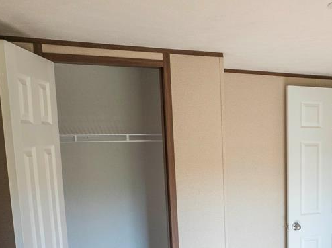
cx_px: 310
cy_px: 221
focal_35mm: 49
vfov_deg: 28.5
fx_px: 469
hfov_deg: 36.1
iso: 140
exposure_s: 1/25
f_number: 2.8
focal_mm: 12.29
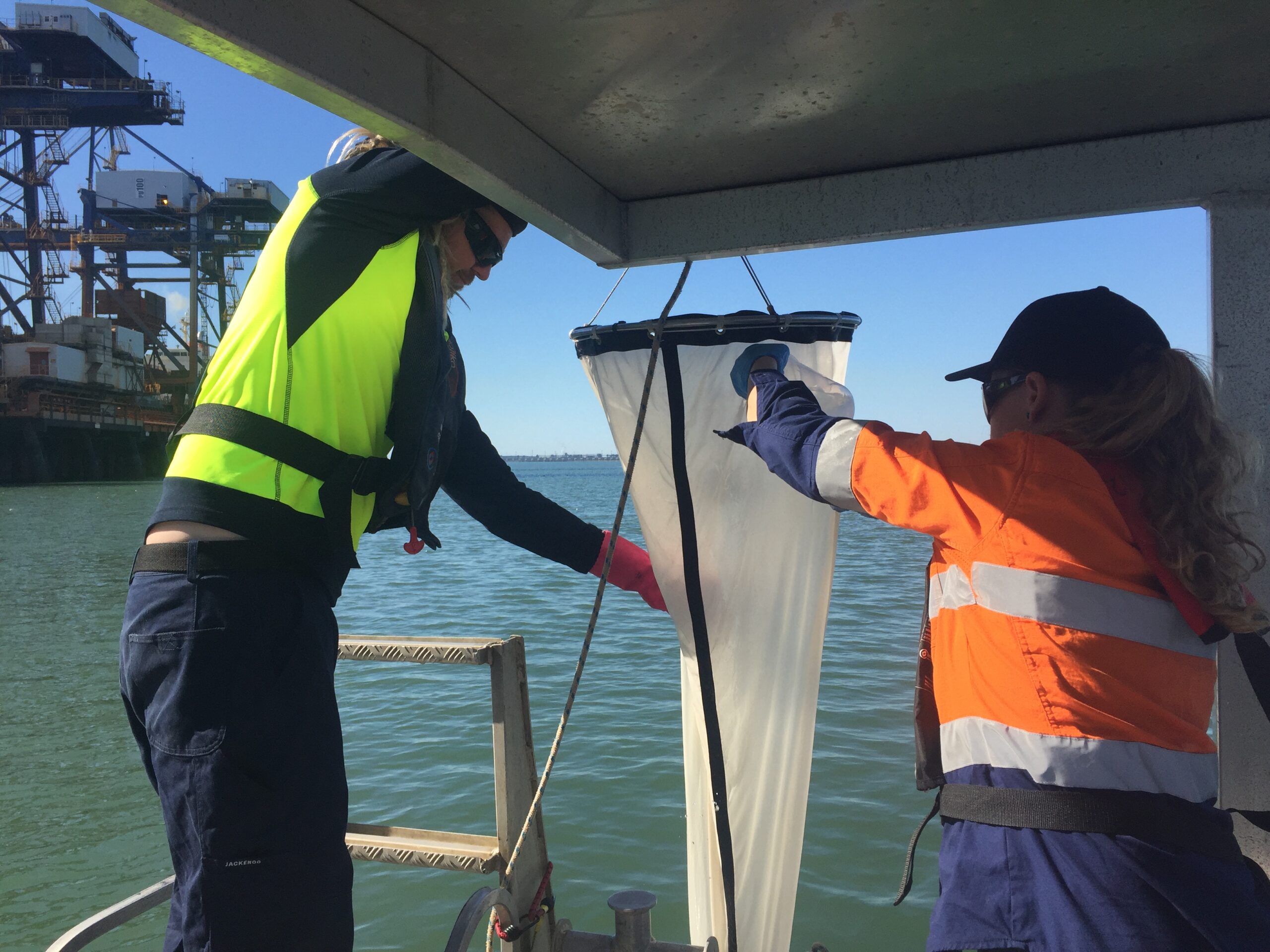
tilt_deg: -0.3
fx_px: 1064
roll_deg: +0.4
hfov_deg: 61.7
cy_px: 476
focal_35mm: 29
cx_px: 635
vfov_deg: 48.2
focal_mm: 4.15
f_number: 2.2
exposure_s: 1/1647
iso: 32
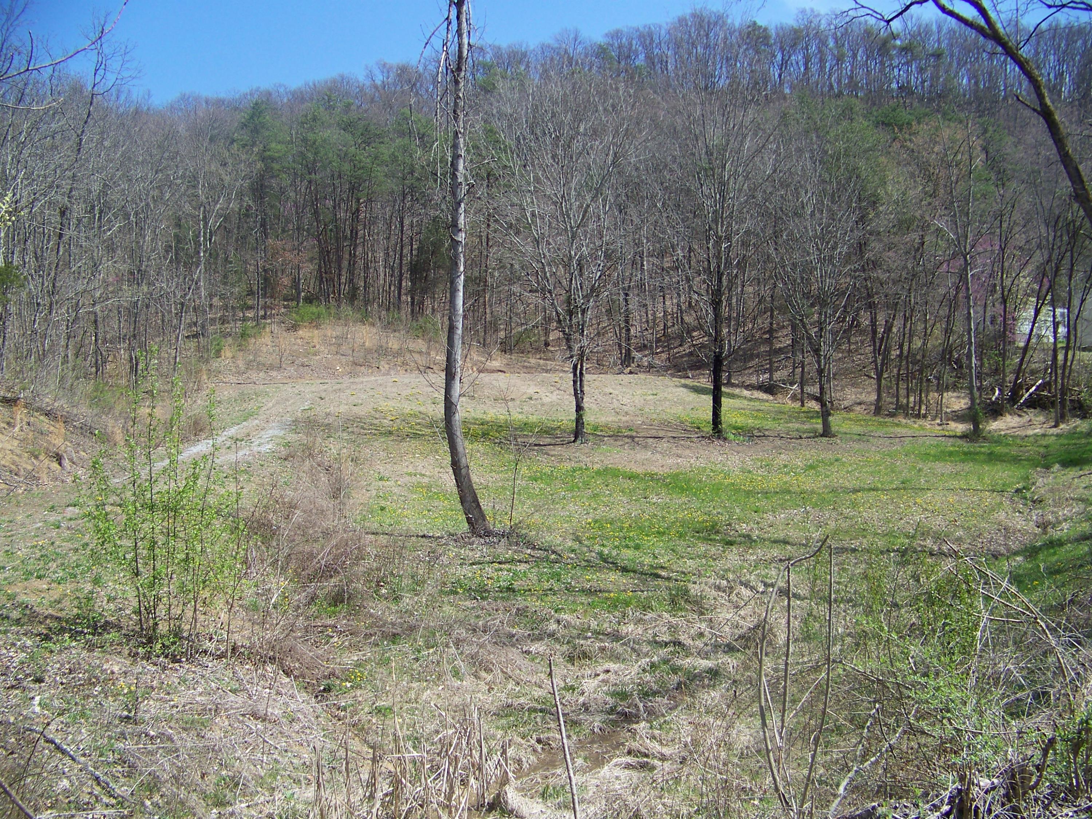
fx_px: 1136
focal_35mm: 36
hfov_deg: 51.4
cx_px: 546
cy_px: 410
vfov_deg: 39.7
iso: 64
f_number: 2.8
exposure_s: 1/640
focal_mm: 5.85
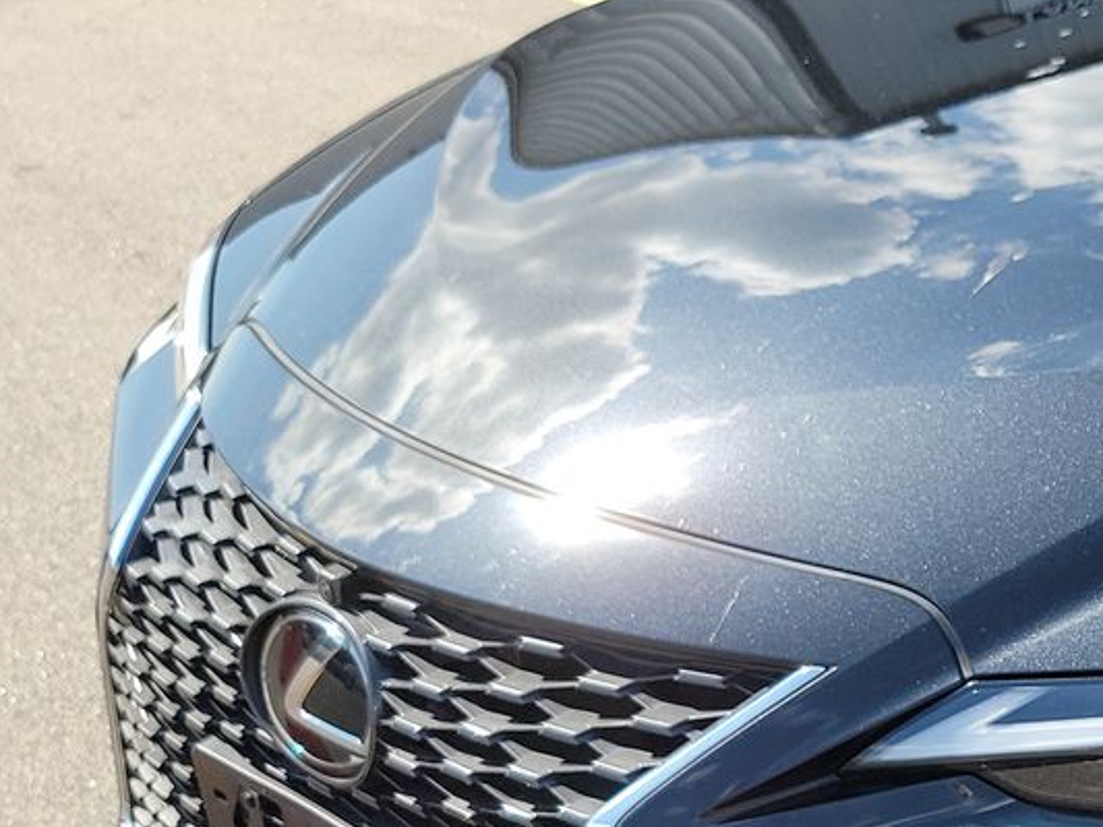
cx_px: 1434
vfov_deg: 20.4
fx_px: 2295
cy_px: 498
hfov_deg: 23.8
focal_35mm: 72
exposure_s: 1/418
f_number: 1.8
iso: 50
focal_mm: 6.7
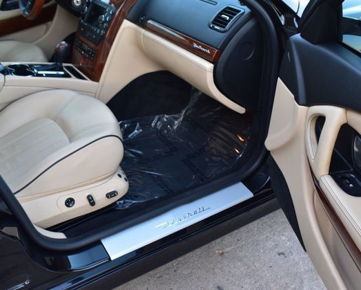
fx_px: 423
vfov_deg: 37.7
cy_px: 144
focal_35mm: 40
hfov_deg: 46.2
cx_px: 181
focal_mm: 23
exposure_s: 1/30
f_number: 7.1
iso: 400
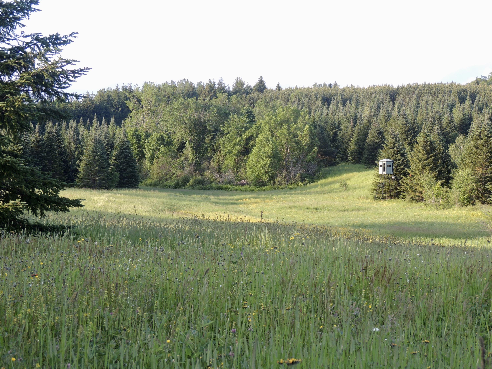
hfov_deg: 21.8
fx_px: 1279
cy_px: 184
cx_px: 246
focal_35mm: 90
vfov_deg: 16.4
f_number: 4.1
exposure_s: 1/100
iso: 125
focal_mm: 16
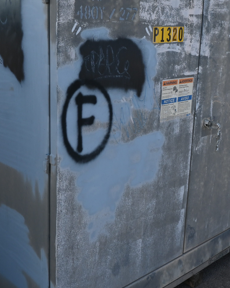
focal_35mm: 50
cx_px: 100
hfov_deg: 30.2
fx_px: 425
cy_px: 132
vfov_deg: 37.3
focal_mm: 16
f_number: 5.6
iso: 180
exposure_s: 1/250
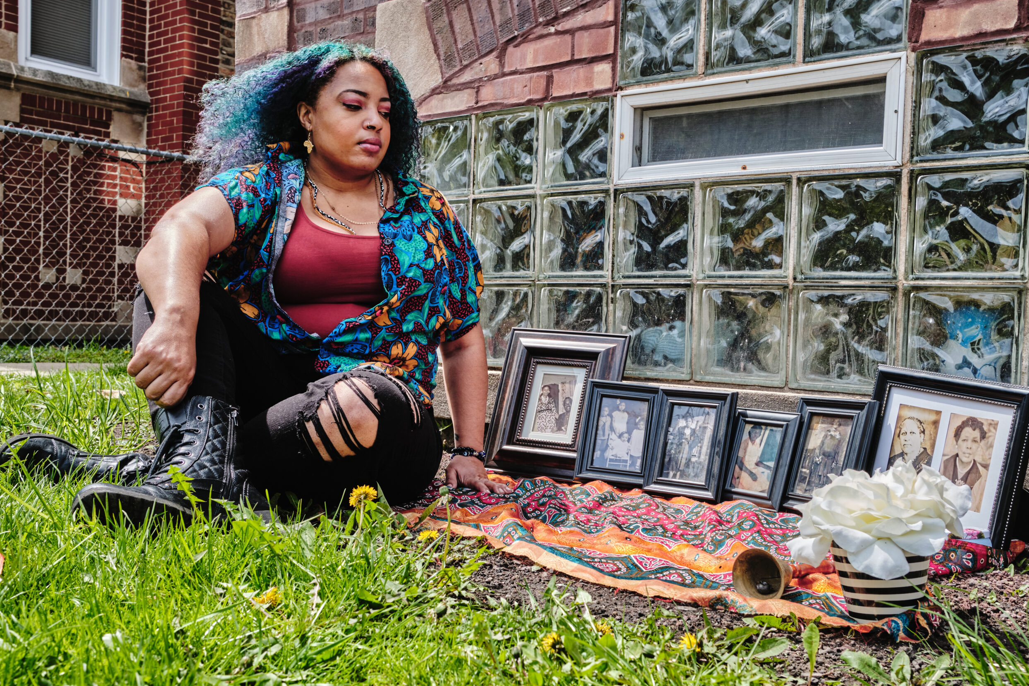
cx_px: 523
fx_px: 1029
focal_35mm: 36
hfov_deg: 53.1
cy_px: 339
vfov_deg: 36.9
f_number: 8
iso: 200
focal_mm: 23
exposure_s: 1/120
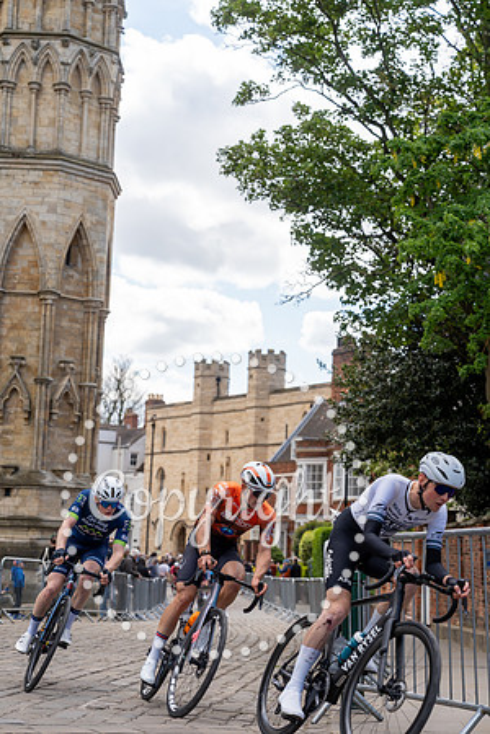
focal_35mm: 66
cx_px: 245
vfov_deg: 30.5
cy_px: 367
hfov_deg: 20.6
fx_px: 1347
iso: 125
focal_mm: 66
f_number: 3.5
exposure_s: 1/800
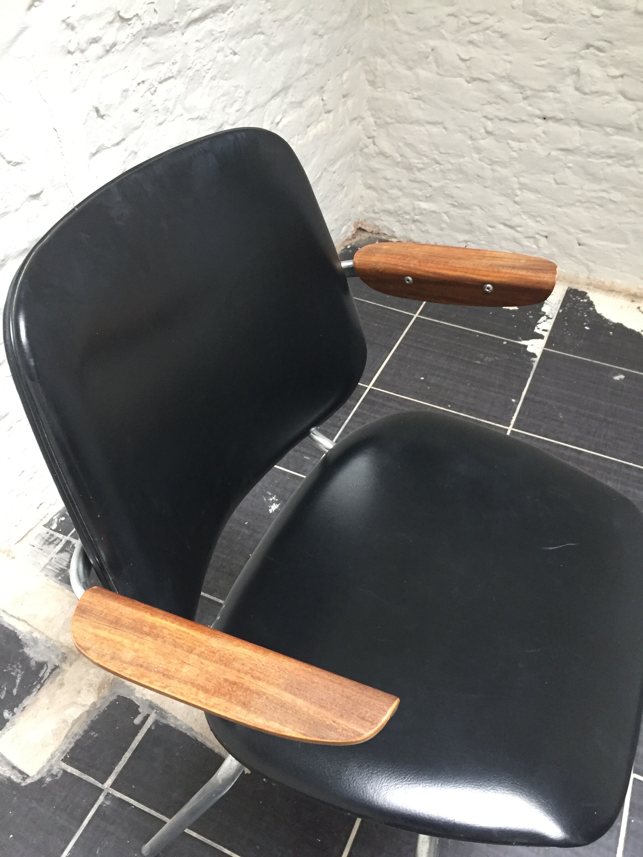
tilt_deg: -42.8
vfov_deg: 61.7
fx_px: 718
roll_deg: -1.0
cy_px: 428
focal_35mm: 29
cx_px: 322
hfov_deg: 48.2
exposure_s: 1/33
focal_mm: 4.15
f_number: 2.2
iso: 250
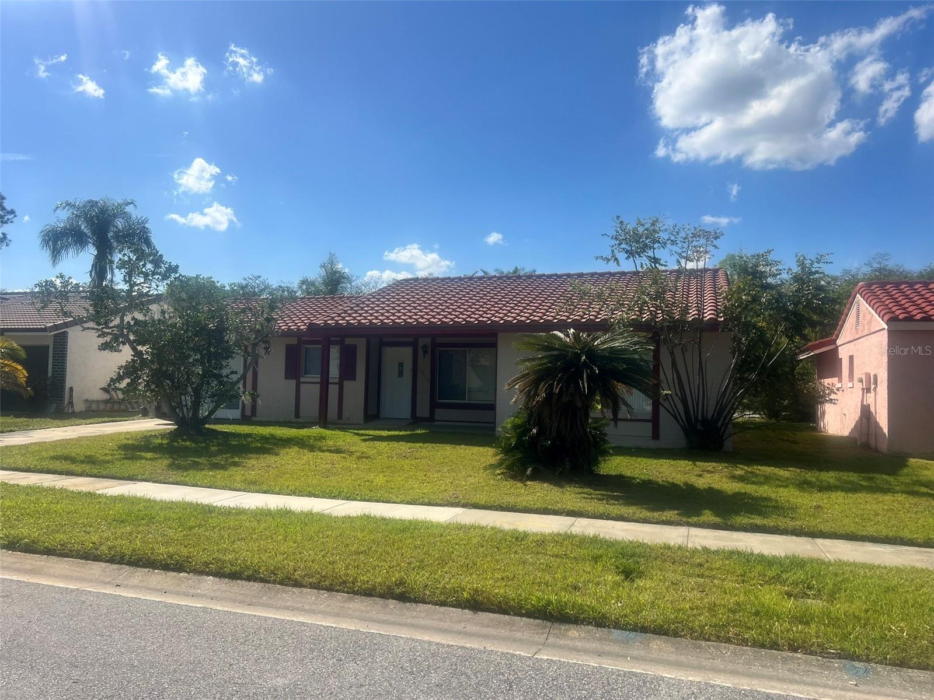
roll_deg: -1.7
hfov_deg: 67.3
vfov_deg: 53.1
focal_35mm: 26
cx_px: 467
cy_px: 350
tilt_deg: +1.1
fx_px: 702
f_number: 1.5
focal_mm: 5.7
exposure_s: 1/6993
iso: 50
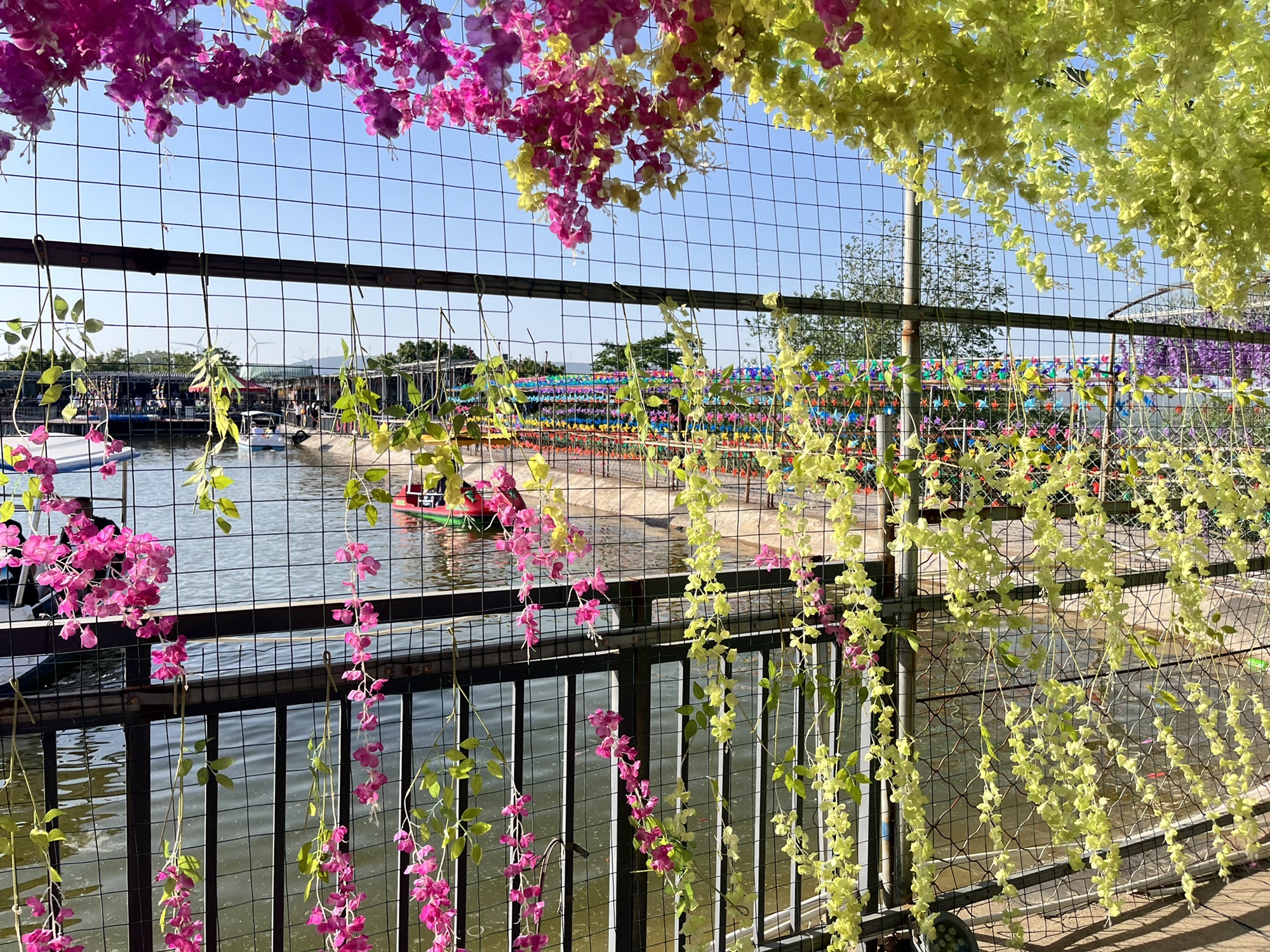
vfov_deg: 53.1
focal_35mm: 26
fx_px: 954
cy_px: 476
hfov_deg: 67.3
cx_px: 635
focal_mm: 5.1
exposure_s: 1/2024
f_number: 1.6
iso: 50
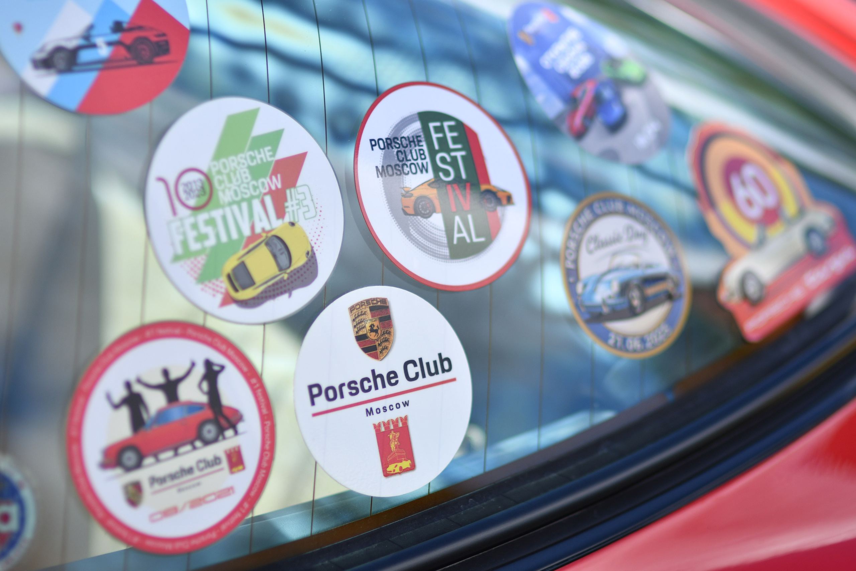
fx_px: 3020
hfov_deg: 16.1
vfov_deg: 10.8
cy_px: 286
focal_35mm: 127
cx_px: 428
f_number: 1.4
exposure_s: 1/1000
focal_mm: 85
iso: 100
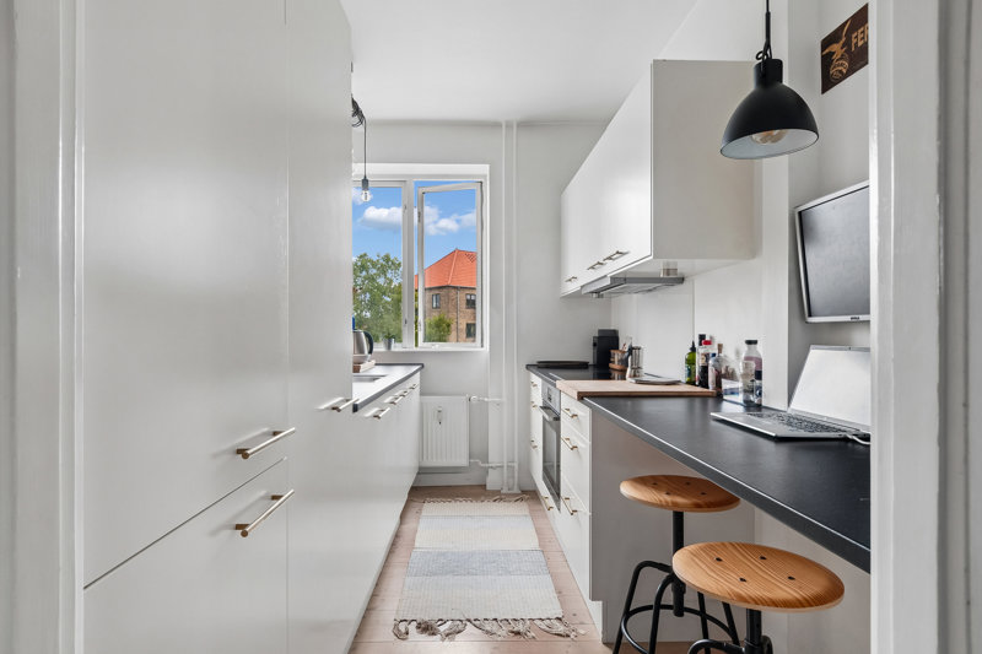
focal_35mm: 18
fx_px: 491
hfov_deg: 90.0
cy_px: 327
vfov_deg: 67.4
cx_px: 491
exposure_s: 1/15
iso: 400
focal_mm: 12
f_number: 10
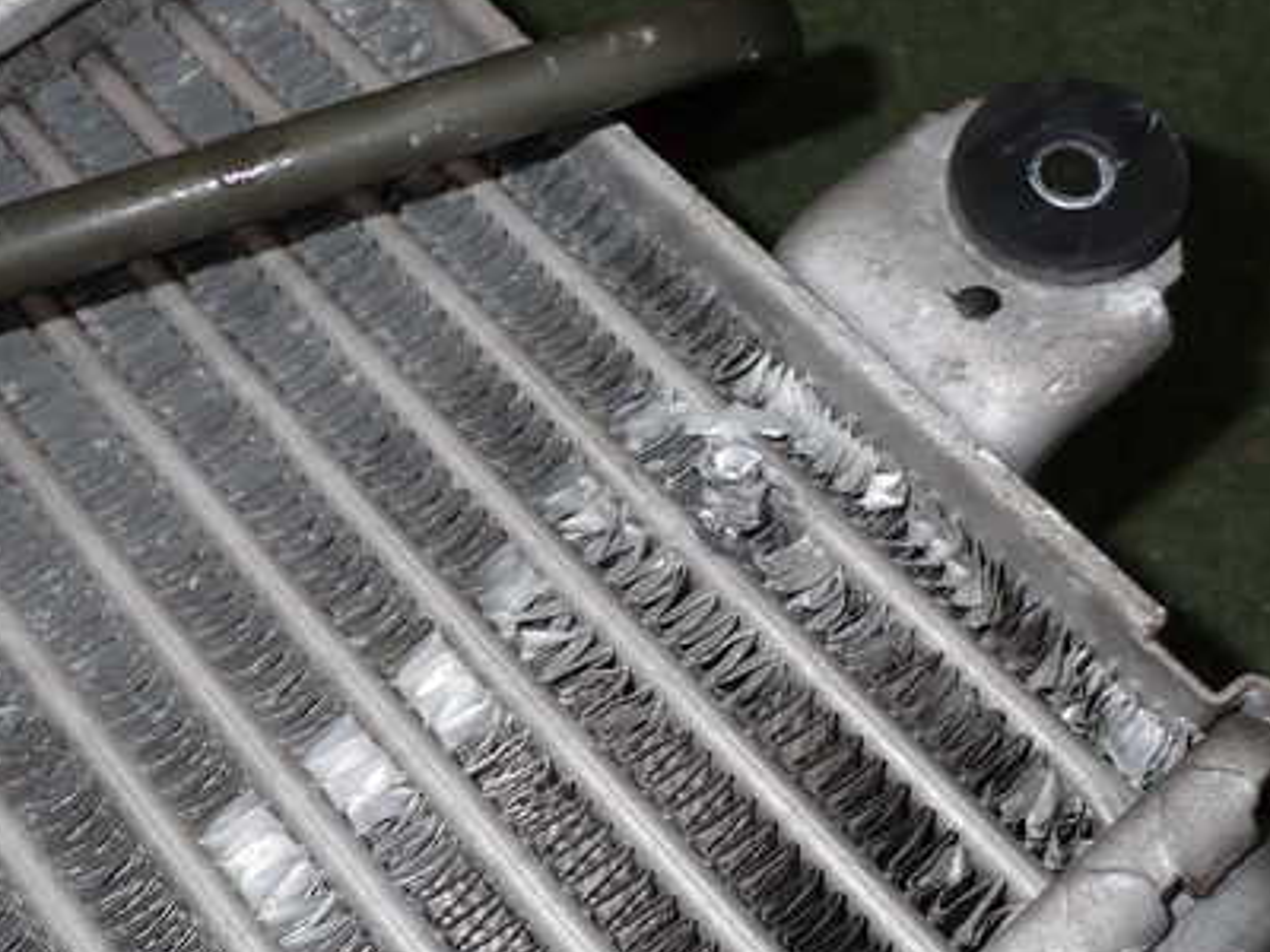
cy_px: 568
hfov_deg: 42.1
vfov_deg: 32.1
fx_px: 1651
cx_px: 673
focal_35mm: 45
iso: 160
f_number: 6.3
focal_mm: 5.4
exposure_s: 1/30
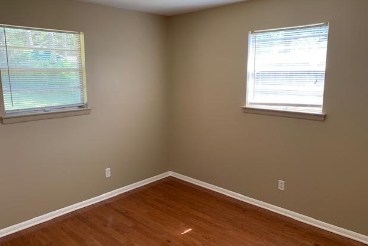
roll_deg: -0.6
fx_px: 286
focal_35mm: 28
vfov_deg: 46.4
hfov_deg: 65.5
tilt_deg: -8.5
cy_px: 122
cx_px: 181
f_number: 1.8
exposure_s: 1/91
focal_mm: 4.25
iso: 100
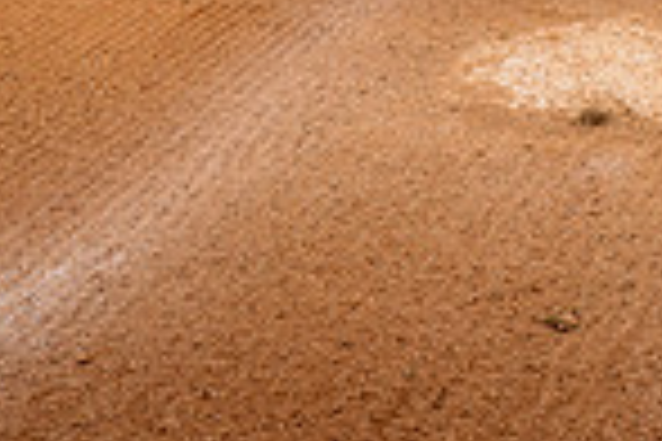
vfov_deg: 12.5
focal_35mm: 92
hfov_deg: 21.6
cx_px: 608
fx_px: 1692
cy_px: -518
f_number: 10
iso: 100
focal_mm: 30
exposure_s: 1/250
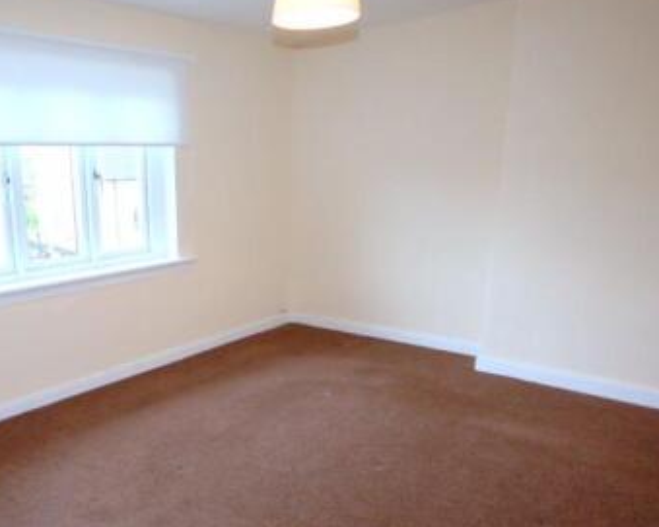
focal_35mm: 30
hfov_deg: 56.6
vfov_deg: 48.5
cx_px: 183
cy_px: 303
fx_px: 583
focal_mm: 11
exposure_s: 1/60
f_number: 4.2
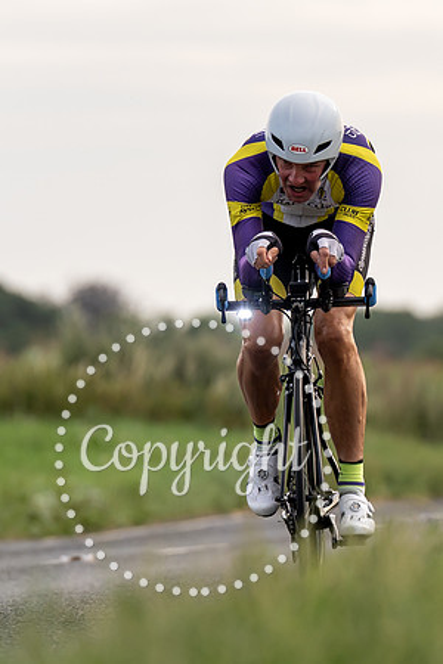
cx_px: 308
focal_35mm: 575
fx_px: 10617
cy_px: 286
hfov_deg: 2.4
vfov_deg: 3.6
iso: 100
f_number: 3.5
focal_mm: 200
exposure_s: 1/800
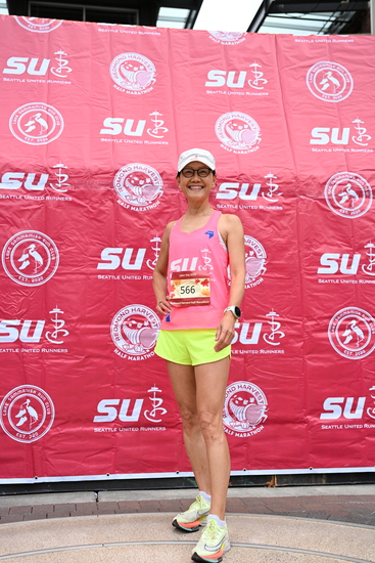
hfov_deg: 32.6
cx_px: 188
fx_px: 640
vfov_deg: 47.4
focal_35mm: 41
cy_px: 282
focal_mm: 41
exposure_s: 1/500
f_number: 4
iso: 2000
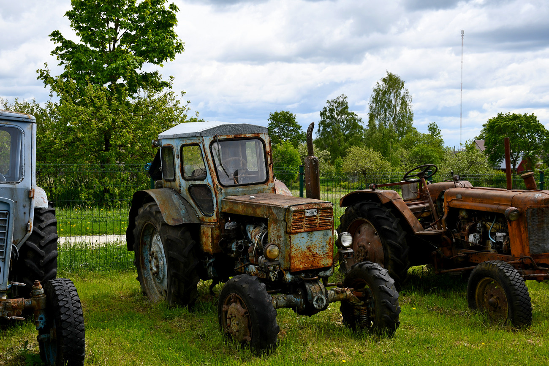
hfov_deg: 41.1
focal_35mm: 48
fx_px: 732
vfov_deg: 28.1
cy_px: 183
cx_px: 274
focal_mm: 32
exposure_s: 1/640
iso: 200
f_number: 6.3
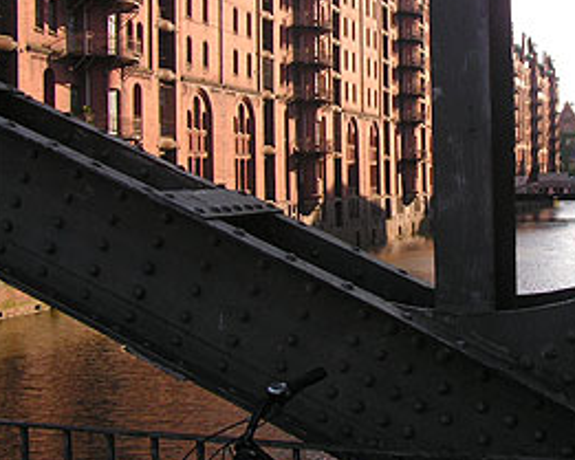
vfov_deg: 23.7
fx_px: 1090
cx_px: 485
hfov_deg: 28.7
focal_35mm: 64
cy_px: 143
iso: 50
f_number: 5.6
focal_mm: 6.3
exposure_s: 1/160
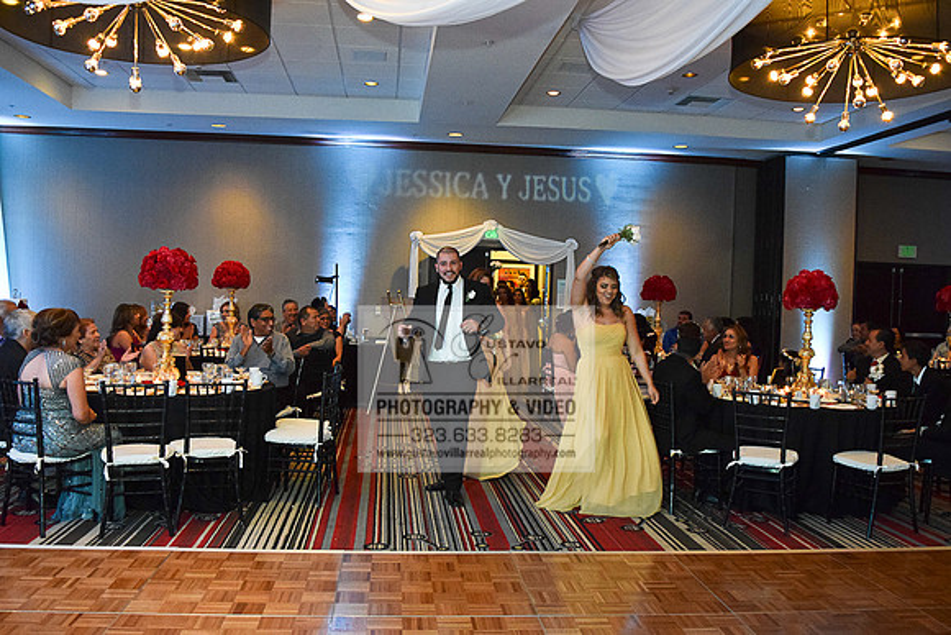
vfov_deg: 40.0
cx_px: 476
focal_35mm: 33
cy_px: 318
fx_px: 872
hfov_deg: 57.2
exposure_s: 1/60
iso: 3200
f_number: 5
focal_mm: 22
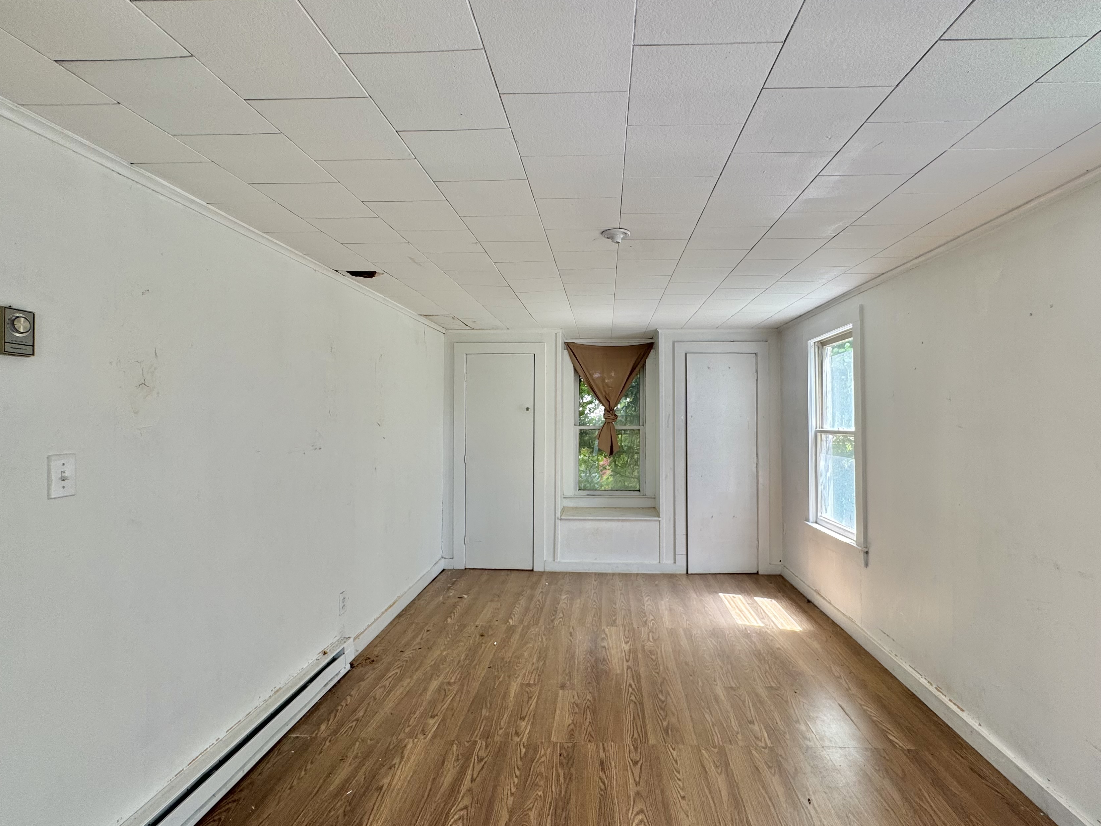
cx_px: 586
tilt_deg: +0.3
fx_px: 541
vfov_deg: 74.7
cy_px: 408
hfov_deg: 90.9
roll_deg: +0.5
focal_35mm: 17
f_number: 2.2
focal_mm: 2.22
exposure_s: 1/111
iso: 40
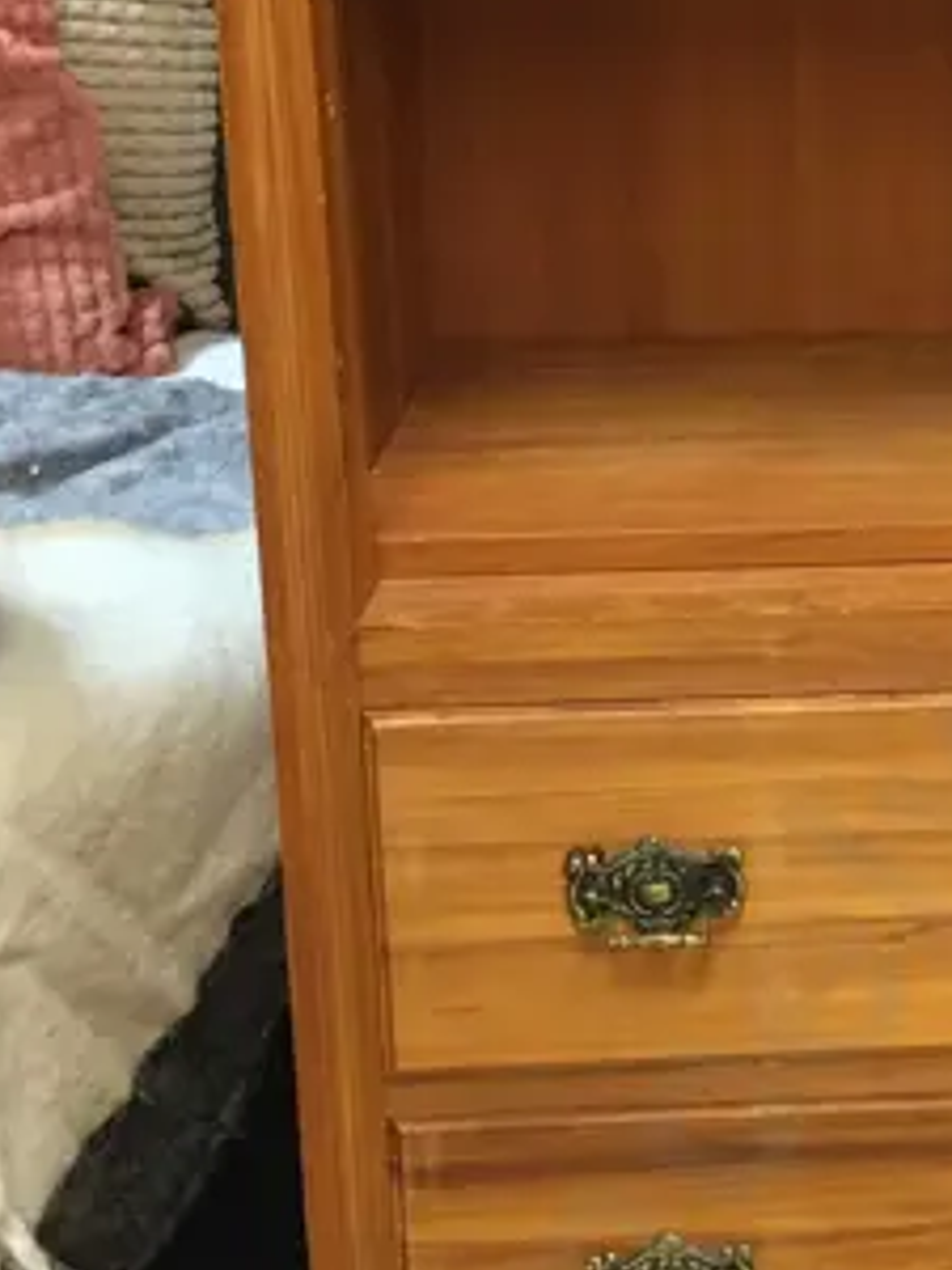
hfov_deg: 14.2
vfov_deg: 19.7
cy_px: 309
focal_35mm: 99
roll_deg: -0.2
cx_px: 1329
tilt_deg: -14.1
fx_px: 3630
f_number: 2.2
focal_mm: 4.15
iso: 64
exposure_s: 1/17
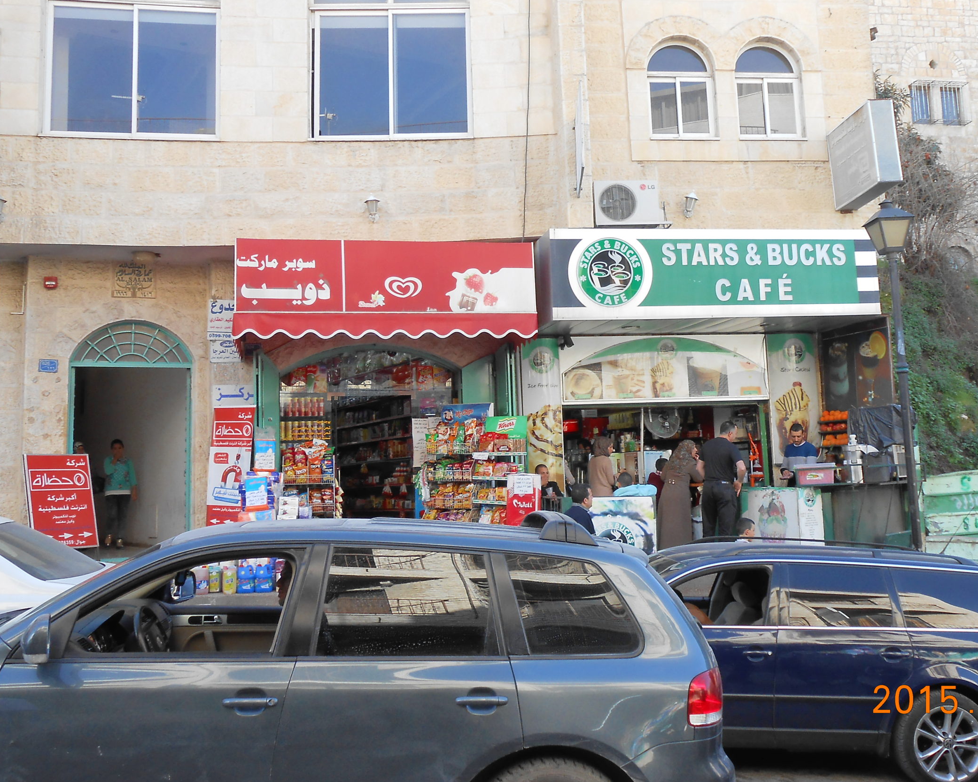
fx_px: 1042
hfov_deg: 50.2
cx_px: 538
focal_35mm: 36
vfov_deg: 41.1
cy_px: 333
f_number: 3.8
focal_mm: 5.3
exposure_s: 1/125
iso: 80
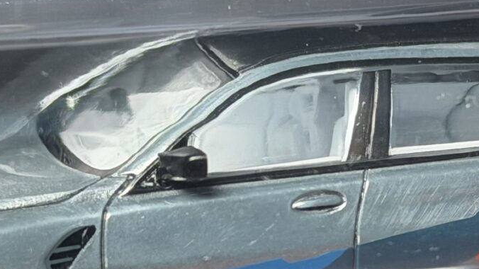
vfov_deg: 6.1
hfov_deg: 10.9
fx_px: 2514
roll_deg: +2.9
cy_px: 178
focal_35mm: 198
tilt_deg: -6.3
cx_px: 301
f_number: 1.78
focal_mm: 6.76
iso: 64
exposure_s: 1/156
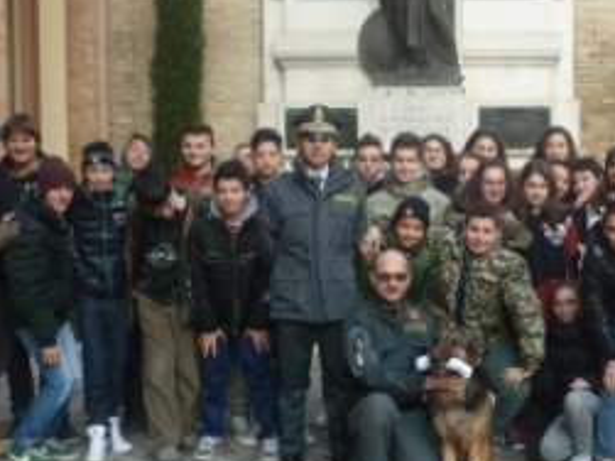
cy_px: 240
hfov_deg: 32.1
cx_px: 466
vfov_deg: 24.8
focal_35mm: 59
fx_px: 1048
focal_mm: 5.5
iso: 80
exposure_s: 1/200
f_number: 2.8
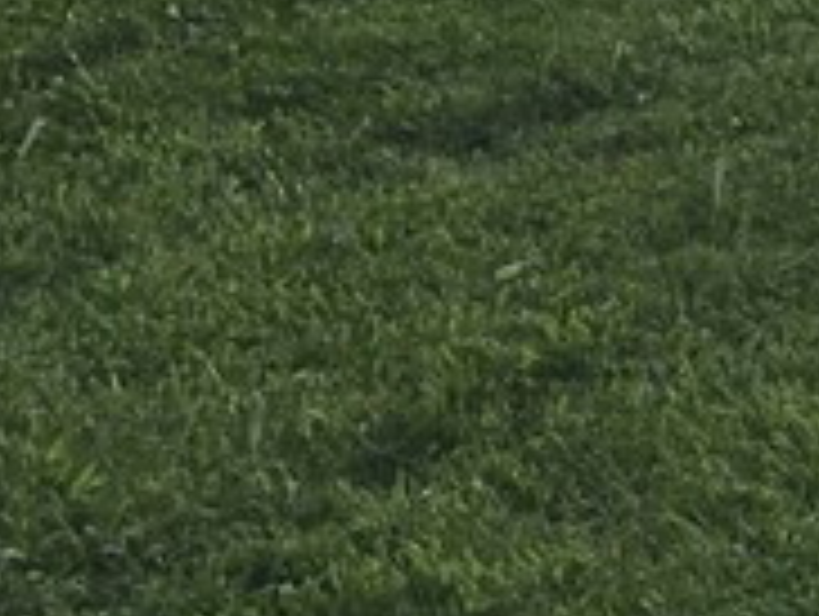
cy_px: -522
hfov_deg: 11.5
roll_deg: -0.5
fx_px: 3862
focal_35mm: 163
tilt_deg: -4.5
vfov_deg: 8.7
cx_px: 1274
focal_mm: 4.15
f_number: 2.2
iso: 25
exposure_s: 1/318
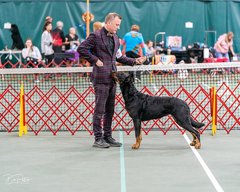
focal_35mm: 135
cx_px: 120
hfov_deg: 14.3
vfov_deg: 11.4
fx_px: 960
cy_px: 96
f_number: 2.8
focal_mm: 120
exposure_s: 1/250
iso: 2500
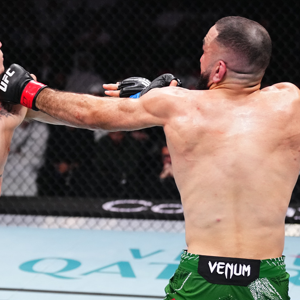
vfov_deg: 19.3
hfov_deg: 19.2
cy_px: 150
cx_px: 101
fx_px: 882
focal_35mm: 90
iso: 3200
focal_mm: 70
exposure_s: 1/1250
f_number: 2.8
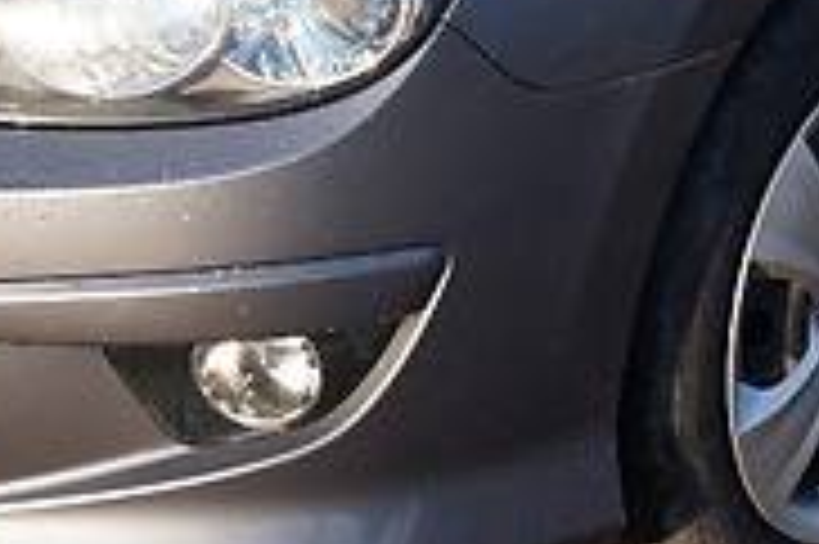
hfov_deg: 11.1
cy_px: -380
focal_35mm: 185
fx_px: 4205
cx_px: 513
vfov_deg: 7.2
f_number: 5
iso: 100
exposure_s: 1/200
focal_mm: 28
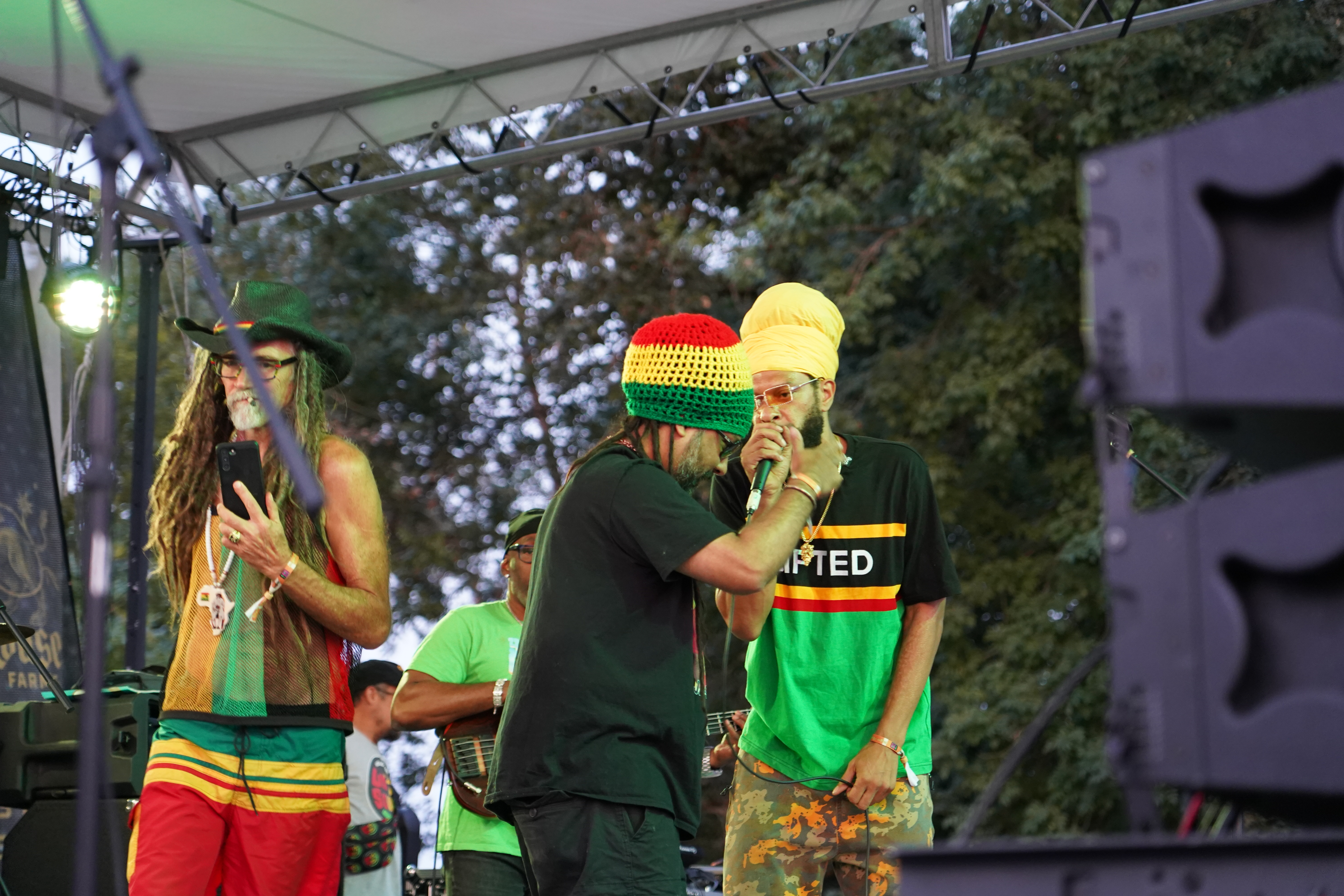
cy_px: 448
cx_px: 672
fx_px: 3920
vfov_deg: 13.0
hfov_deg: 19.5
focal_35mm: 105
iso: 3200
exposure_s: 1/160
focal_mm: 105
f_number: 4
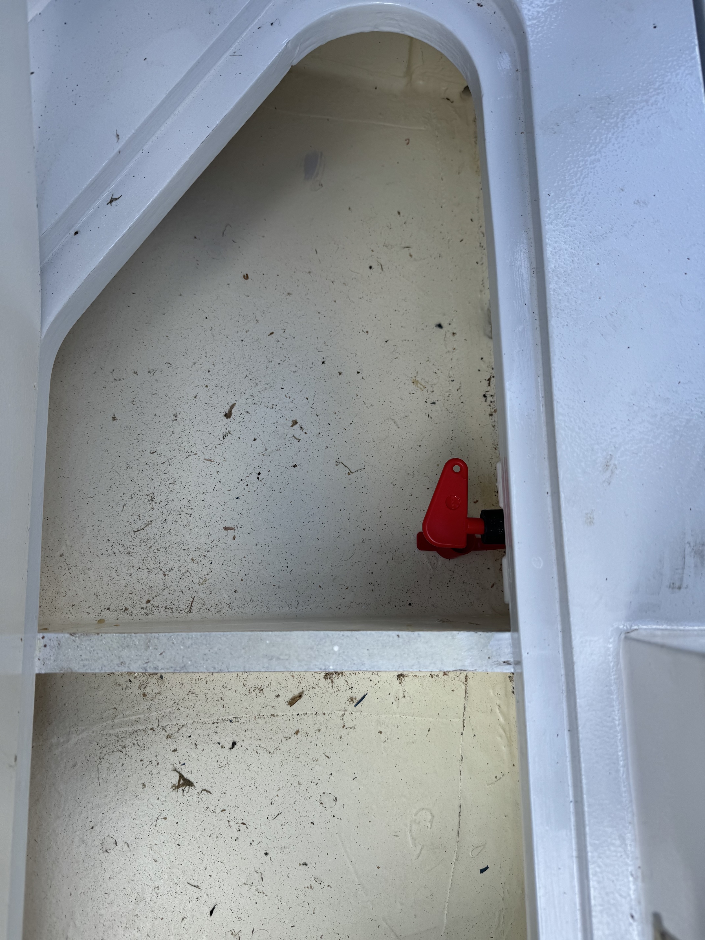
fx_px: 652
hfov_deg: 56.8
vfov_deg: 71.6
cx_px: 352
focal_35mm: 24
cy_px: 470
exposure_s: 1/925
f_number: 1.78
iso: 80
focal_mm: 6.76
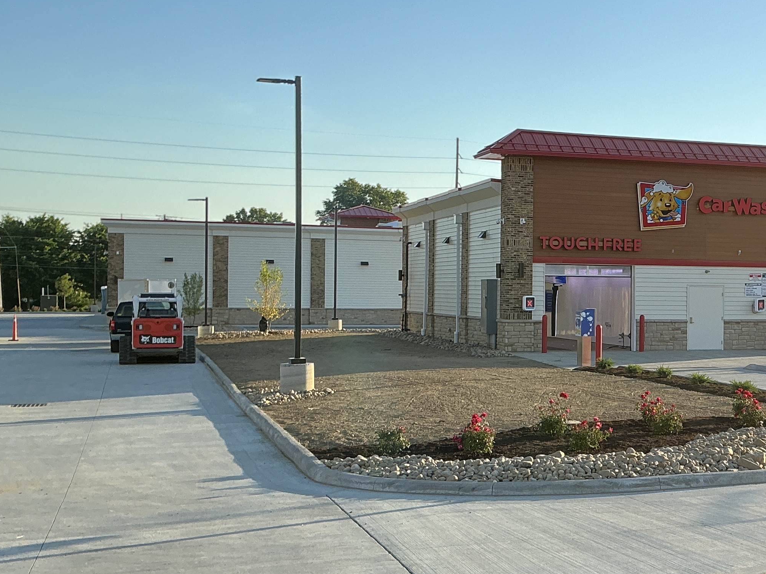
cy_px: 296
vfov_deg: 26.1
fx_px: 1239
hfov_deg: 32.5
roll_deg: +0.5
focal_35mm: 56
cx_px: 703
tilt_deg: +0.6
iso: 25
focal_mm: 3
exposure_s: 1/283
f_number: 1.8
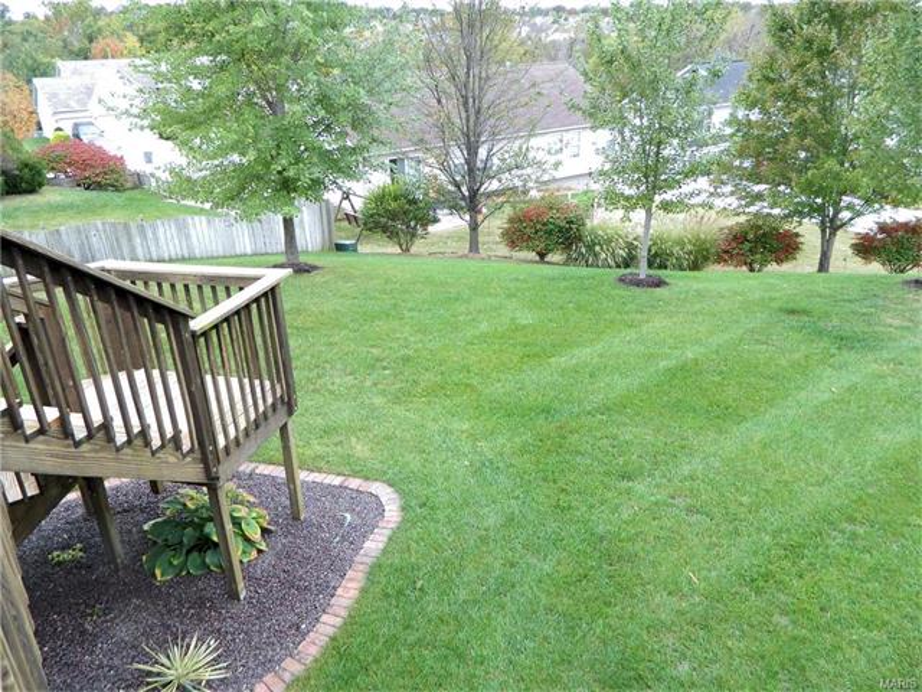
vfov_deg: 54.9
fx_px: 666
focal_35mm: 25
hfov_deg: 69.4
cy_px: 346
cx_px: 461
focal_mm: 4.5
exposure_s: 1/30
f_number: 3.1
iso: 110
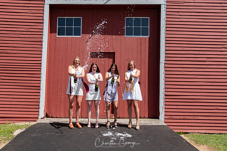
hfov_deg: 51.2
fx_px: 237
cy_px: 76
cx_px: 114
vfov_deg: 35.5
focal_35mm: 38
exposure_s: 1/250
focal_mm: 25
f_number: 5.6
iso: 100
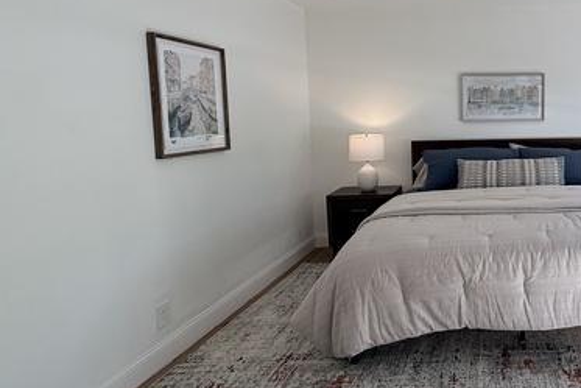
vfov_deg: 49.1
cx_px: 507
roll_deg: +1.2
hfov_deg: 60.4
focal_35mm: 26
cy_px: 143
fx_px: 420
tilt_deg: -4.0
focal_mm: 2.22
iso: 80
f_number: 2.2
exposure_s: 1/120
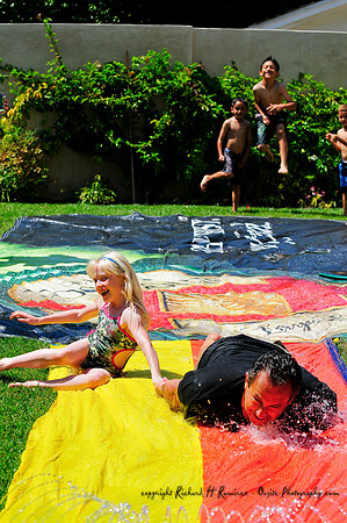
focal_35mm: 105
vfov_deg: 19.5
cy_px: 262
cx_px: 174
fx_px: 1522
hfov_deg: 13.0
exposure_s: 1/1250
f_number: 5.6
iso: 200
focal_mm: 70
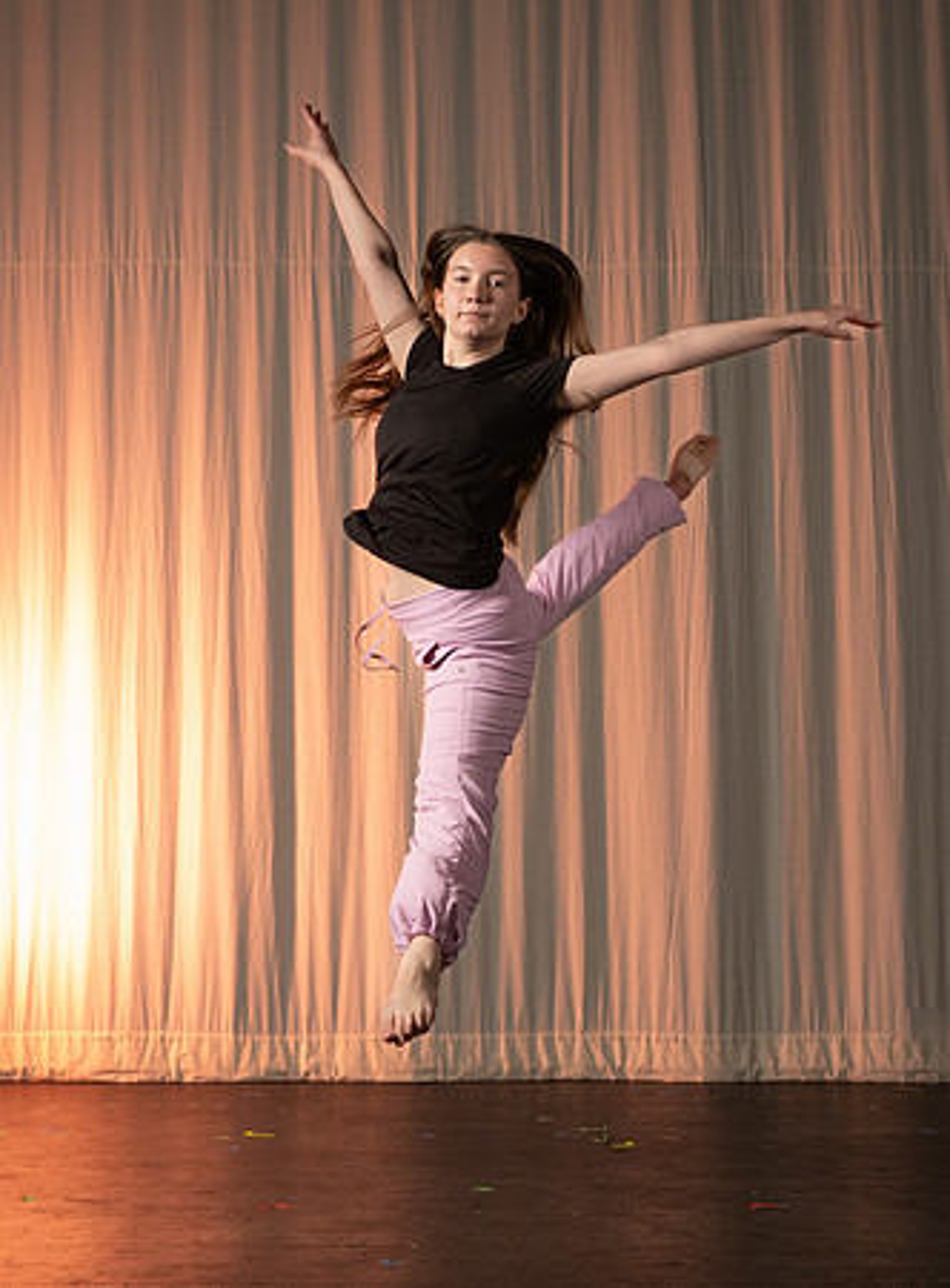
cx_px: 351
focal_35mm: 55
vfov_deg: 35.2
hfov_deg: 26.3
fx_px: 2028
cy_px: 626
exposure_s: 1/200
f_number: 6.3
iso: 500
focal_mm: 24
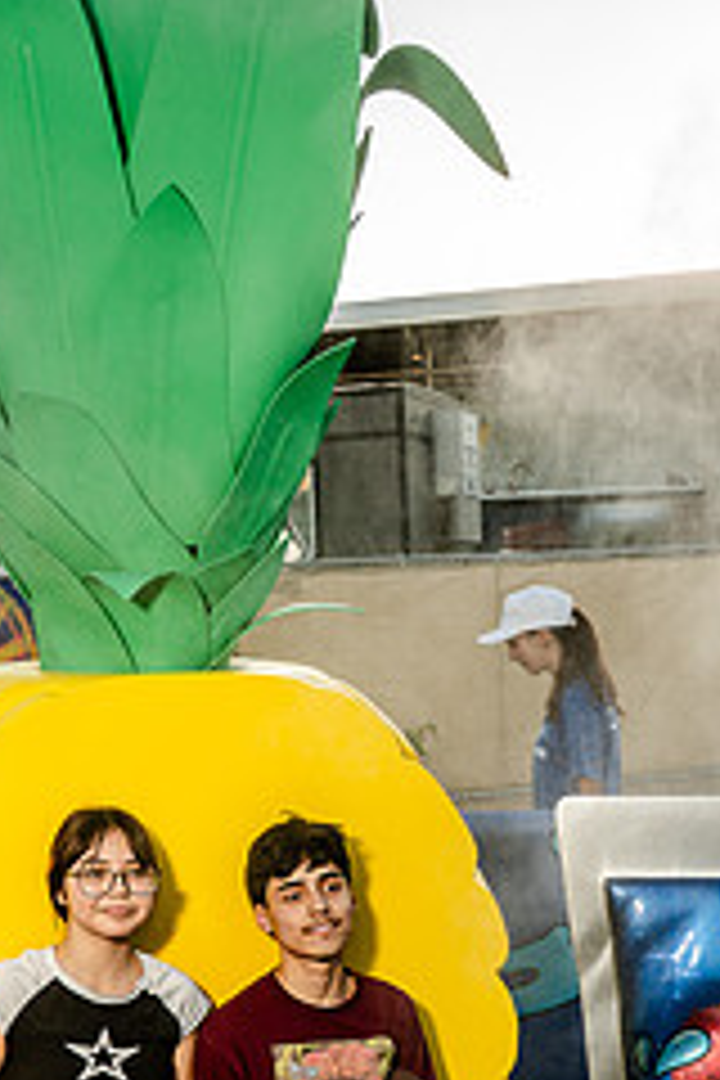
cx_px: 284
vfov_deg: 31.6
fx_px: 1860
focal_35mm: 62
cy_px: 860
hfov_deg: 21.9
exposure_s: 1/200
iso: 320
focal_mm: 33
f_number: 4
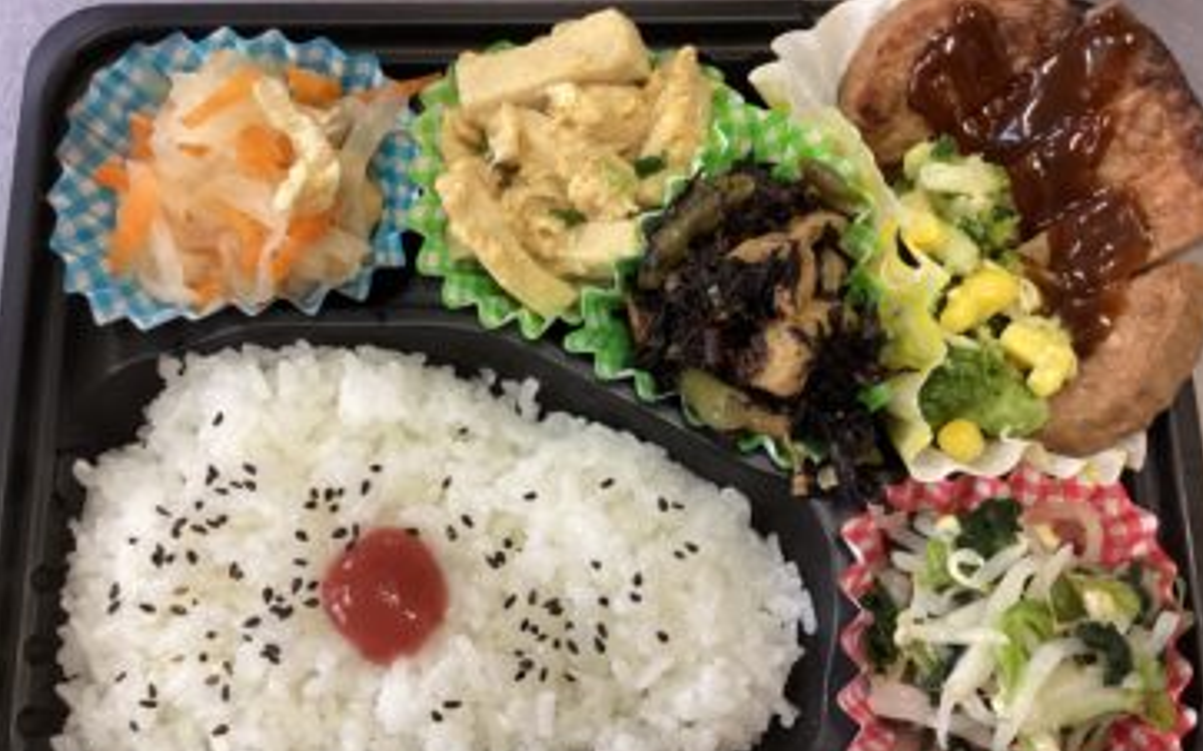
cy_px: 410
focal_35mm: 34
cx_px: 593
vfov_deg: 37.2
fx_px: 1114
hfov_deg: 56.7
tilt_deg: -75.4
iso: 200
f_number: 2.4
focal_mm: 3.3
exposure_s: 1/60
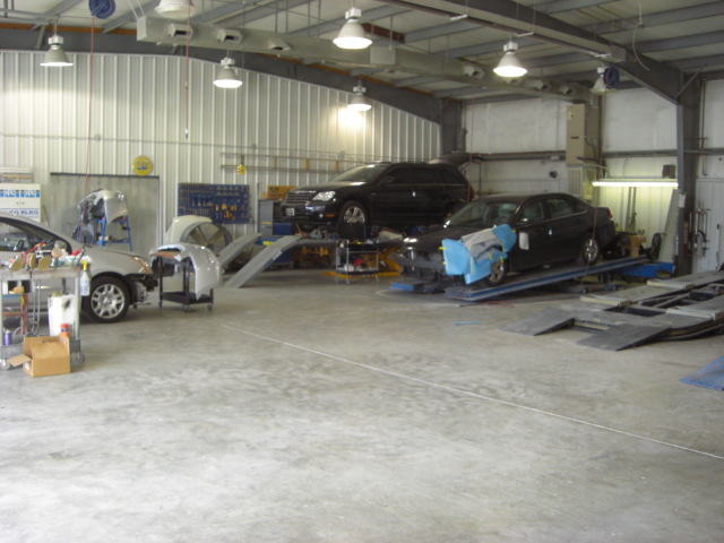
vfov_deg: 37.7
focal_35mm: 38
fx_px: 795
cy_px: 272
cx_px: 362
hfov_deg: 49.0
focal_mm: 6.2
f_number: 2.7
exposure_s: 1/125
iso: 200
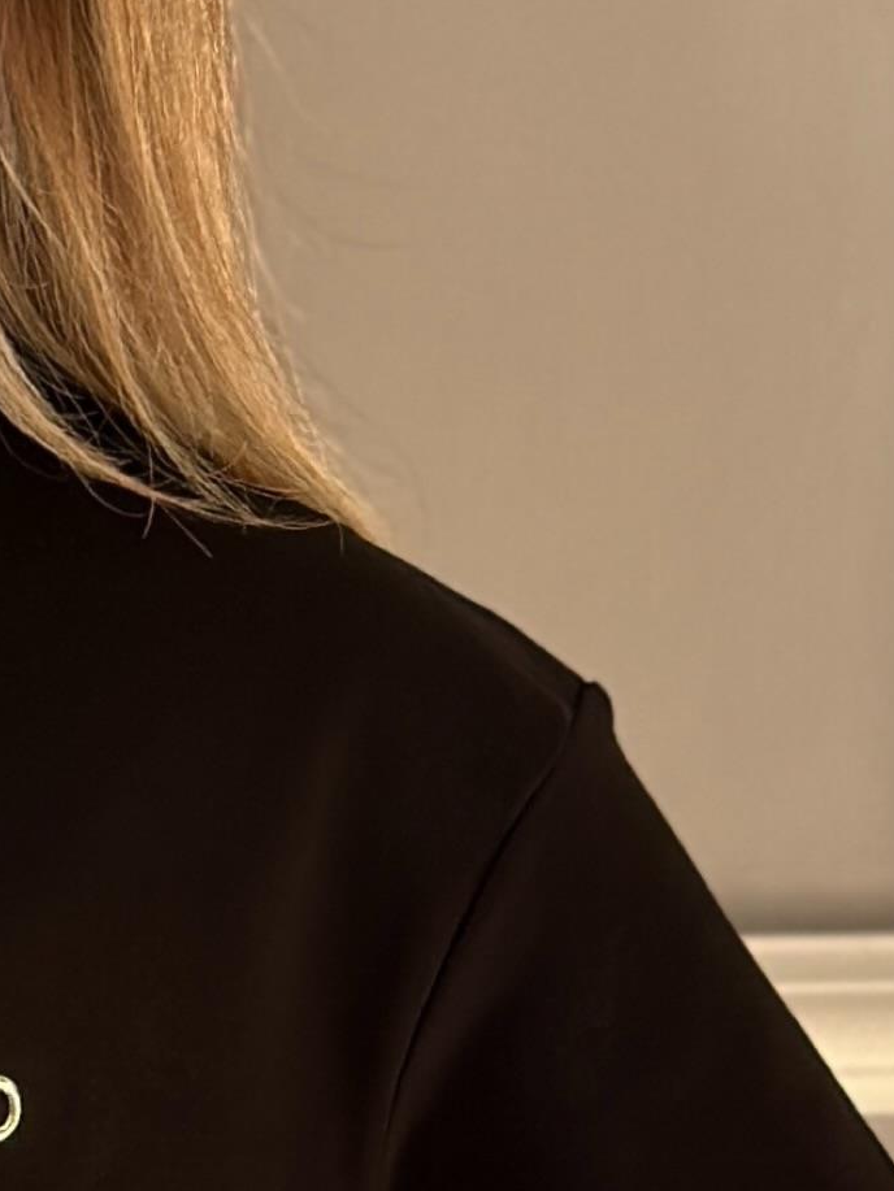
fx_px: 7264
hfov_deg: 6.9
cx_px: -452
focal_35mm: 211
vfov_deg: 9.2
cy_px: 1547
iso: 125
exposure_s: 1/111
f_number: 1.78
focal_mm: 6.86
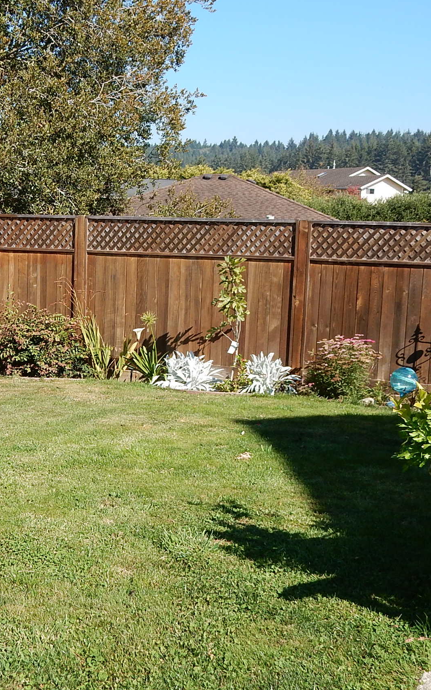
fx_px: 959
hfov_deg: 24.8
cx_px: 67
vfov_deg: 39.6
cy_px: 345
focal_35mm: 51
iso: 125
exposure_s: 1/640
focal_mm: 6.4
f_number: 4
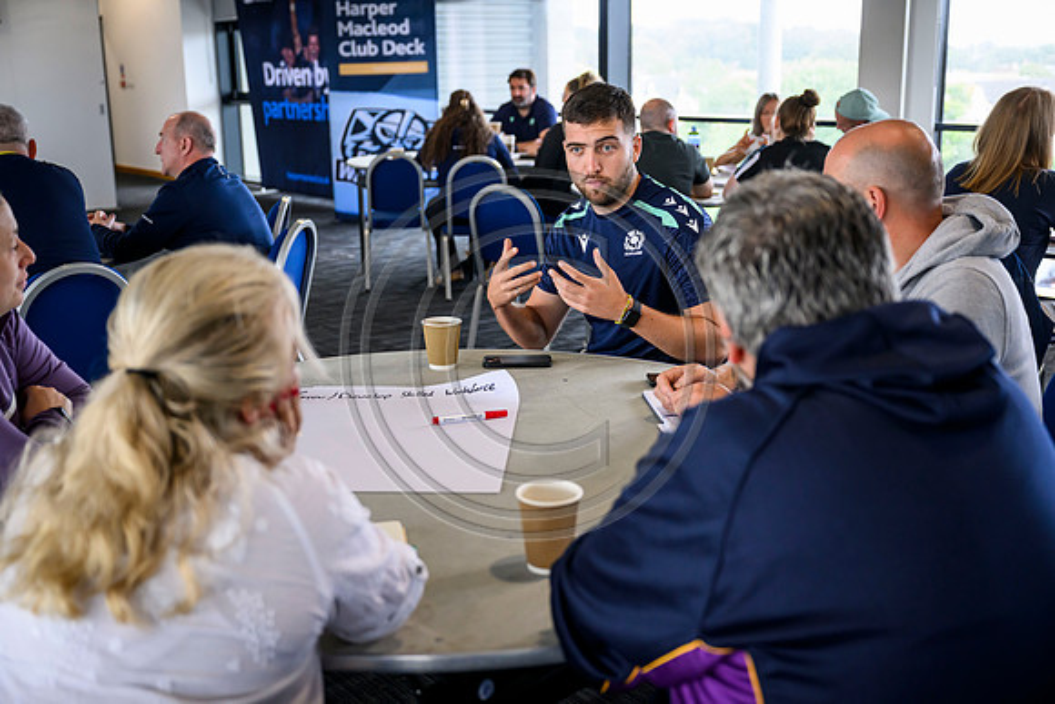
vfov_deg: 33.4
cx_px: 528
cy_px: 352
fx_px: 1172
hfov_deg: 48.4
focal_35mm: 40
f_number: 3.2
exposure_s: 1/400
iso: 2000
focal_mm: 40
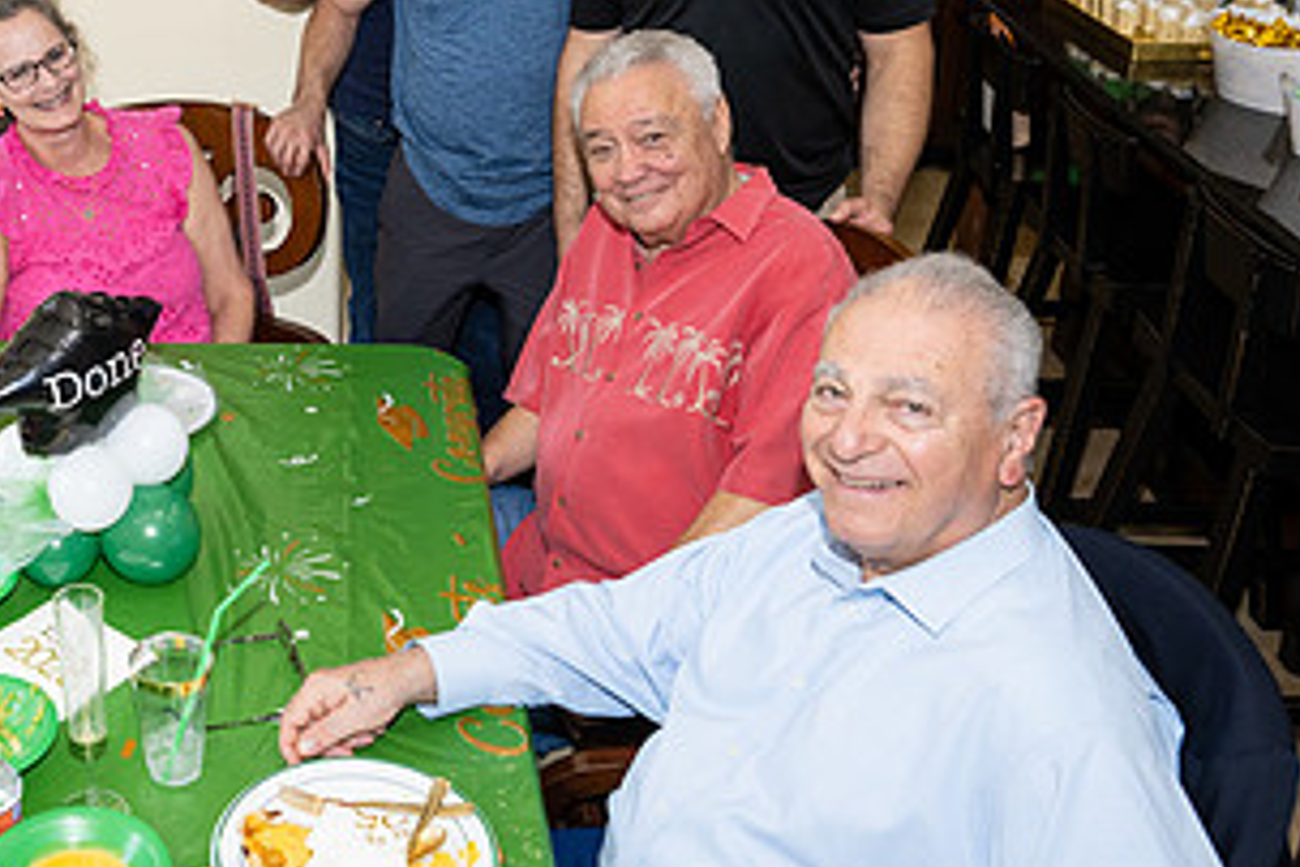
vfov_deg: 28.9
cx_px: 215
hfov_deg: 40.5
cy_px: 247
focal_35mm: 46
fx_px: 1661
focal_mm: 24
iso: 800
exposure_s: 1/200
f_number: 5.6
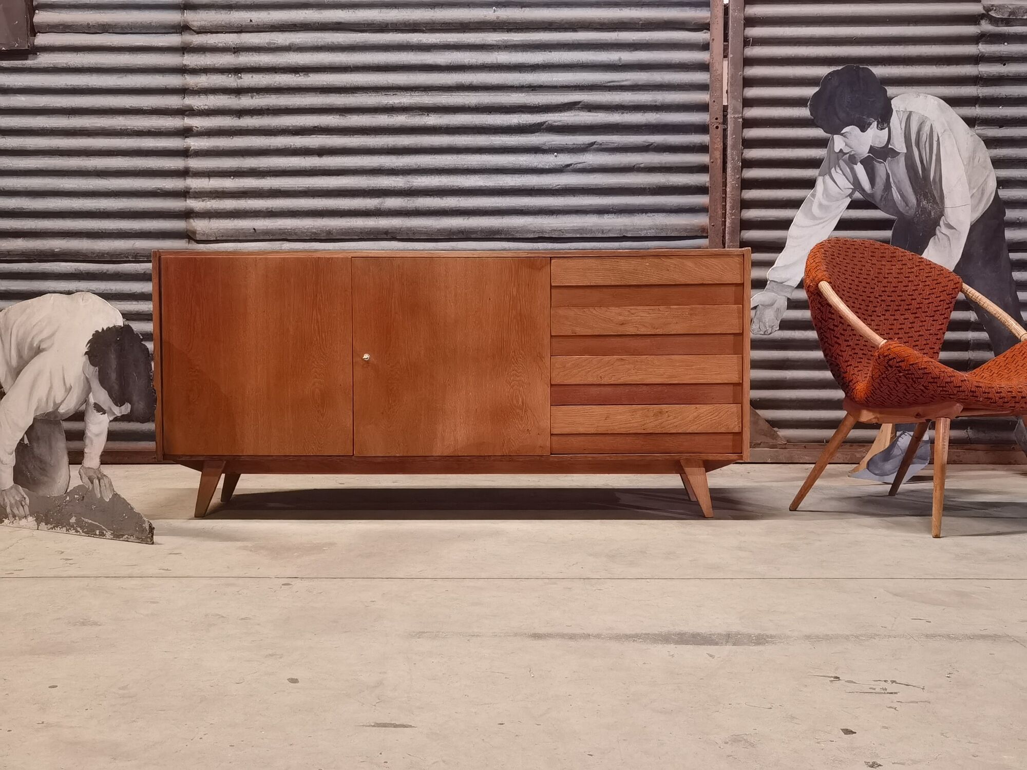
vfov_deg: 36.0
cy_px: 385
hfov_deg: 46.8
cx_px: 514
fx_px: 1187
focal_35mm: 40
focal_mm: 6.71
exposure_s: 1/20
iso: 1000
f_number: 1.9
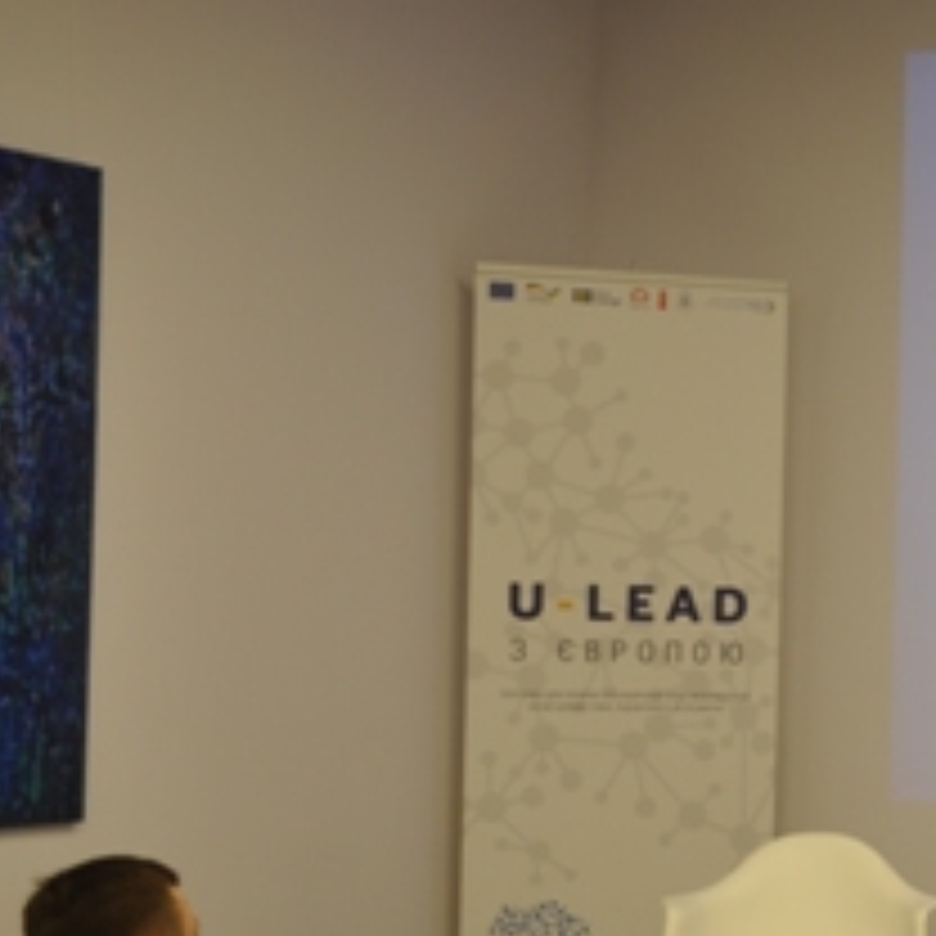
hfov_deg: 15.8
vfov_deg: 17.0
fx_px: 3120
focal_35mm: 102
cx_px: 1377
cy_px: 637
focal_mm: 26
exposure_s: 1/10
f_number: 3.8
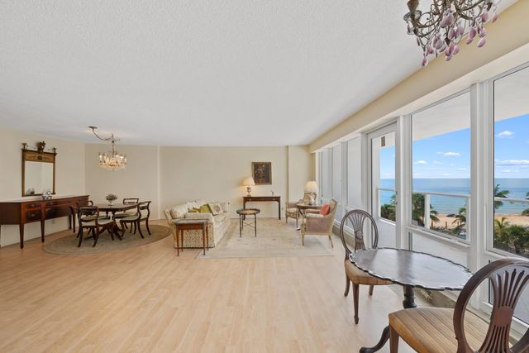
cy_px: 176
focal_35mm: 14
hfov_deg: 104.2
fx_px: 206
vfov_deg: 81.2
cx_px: 264
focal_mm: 14
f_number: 10
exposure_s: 1/6
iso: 125
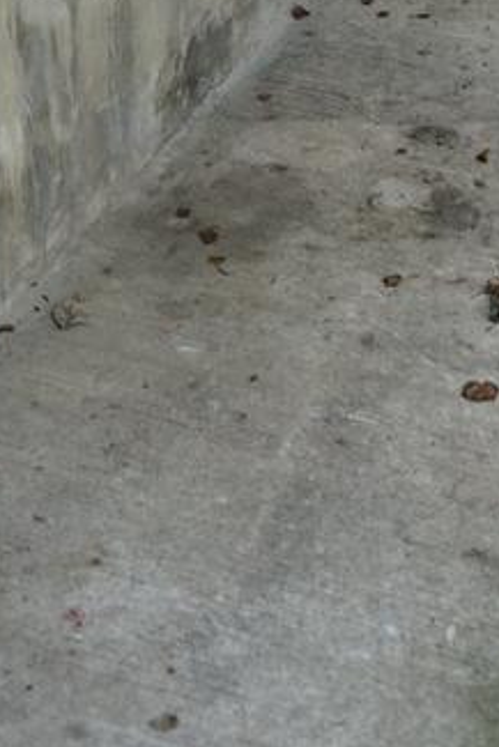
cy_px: -246
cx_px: 471
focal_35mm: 93
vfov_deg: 20.0
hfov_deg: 14.5
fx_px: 1931
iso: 160
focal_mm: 28
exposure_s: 1/160
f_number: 4
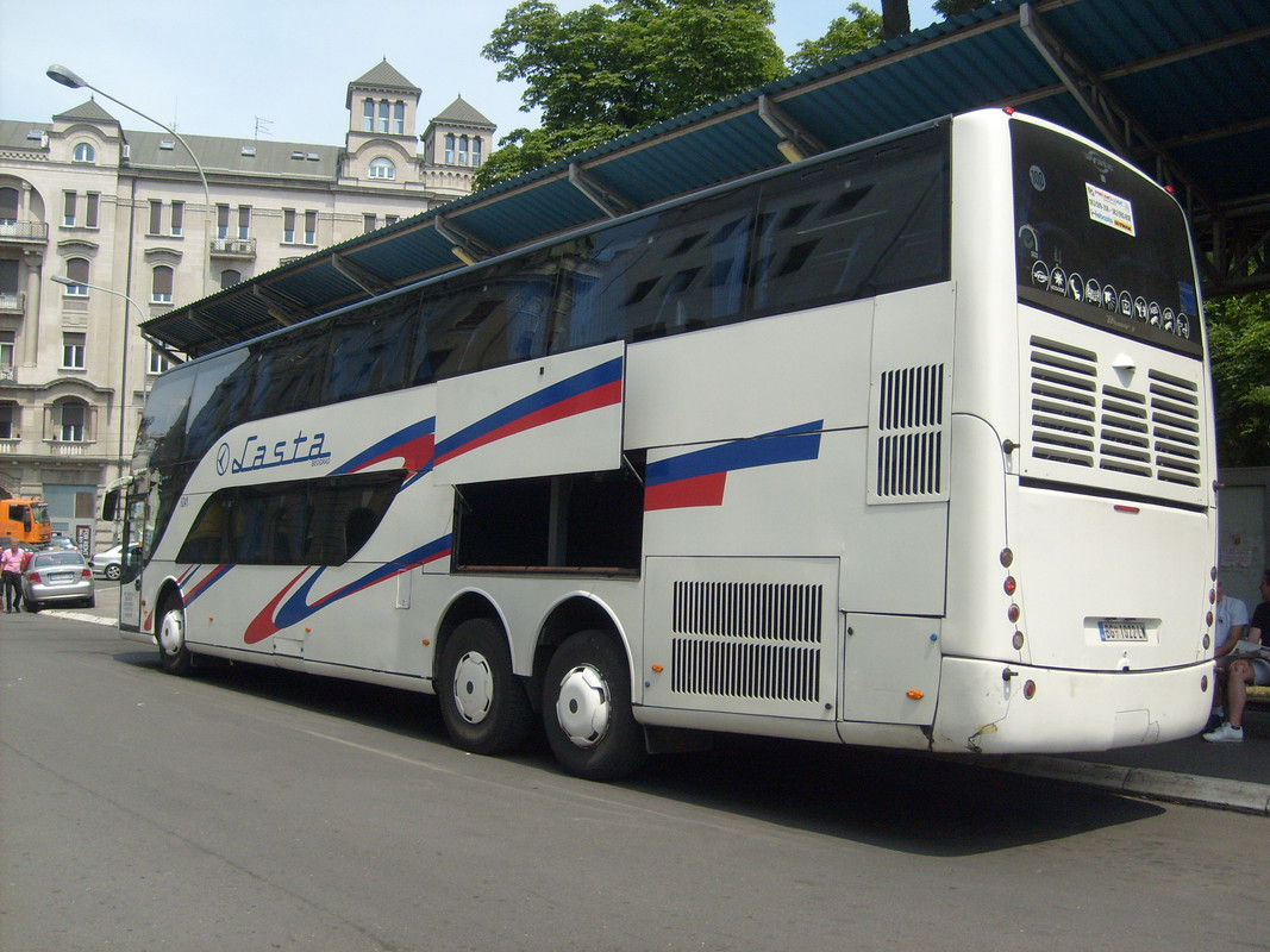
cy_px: 476
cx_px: 635
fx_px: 1284
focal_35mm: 35
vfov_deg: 40.7
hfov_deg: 52.6
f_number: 7.1
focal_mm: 5.8
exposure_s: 1/180
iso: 80
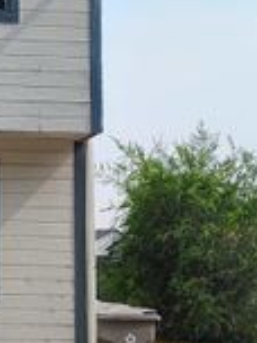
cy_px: 172
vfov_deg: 24.7
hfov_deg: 17.6
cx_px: -65
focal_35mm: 79
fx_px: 782
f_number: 1.8
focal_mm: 5.56
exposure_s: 1/987
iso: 100
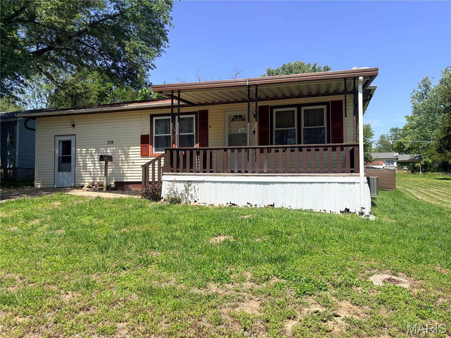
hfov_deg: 67.3
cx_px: 226
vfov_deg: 53.1
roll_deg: -0.1
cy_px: 169
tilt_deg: +2.0
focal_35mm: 26
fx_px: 339
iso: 50
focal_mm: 5.96
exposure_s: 1/2865
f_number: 1.6
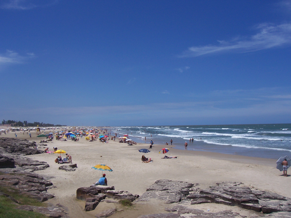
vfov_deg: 41.8
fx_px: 286
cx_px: 146
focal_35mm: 34
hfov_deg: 54.0
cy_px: 109
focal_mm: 5.6
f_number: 5.6
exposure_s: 1/1000
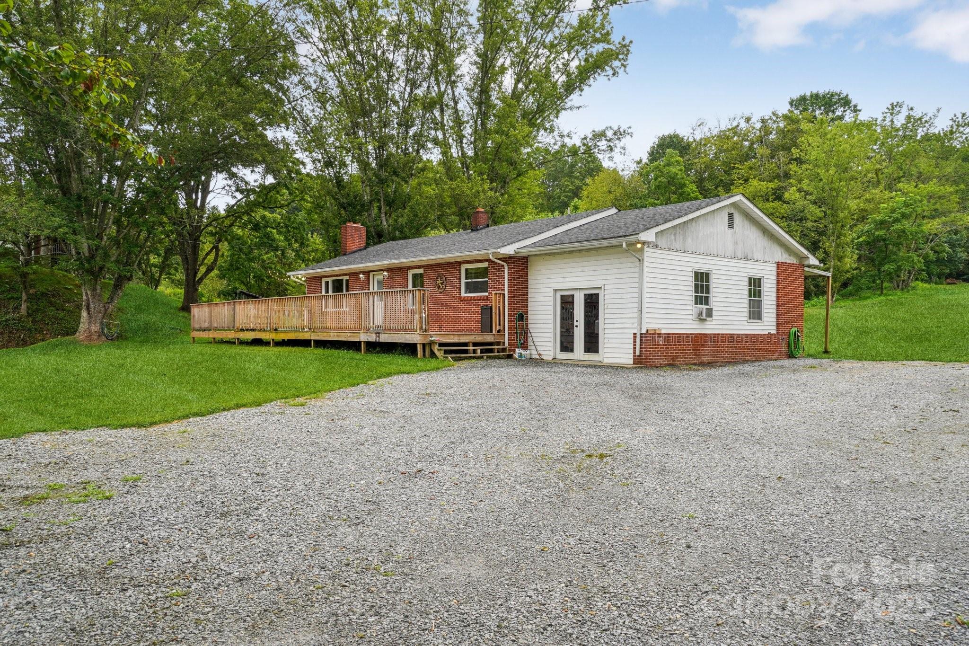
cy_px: 323
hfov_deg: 67.4
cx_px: 484
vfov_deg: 47.9
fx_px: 727
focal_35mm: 27
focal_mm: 18
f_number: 8
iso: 100
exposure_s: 1/80
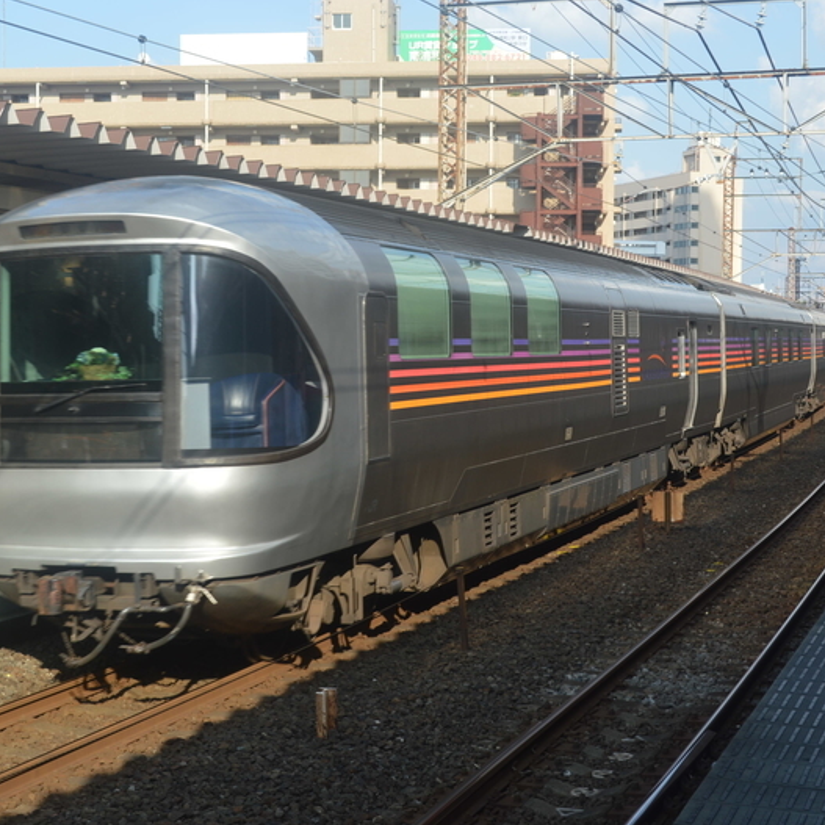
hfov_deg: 29.6
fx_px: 1564
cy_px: 412
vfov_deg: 29.6
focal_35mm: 58
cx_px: 407
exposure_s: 1/160
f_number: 6.3
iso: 100
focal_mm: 30
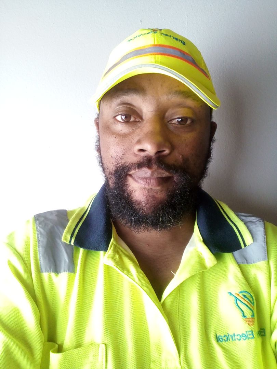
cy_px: 184
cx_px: 138
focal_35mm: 32
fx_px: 341
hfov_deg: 44.2
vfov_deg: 56.8
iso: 125
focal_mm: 2.66
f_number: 2
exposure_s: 1/14.3
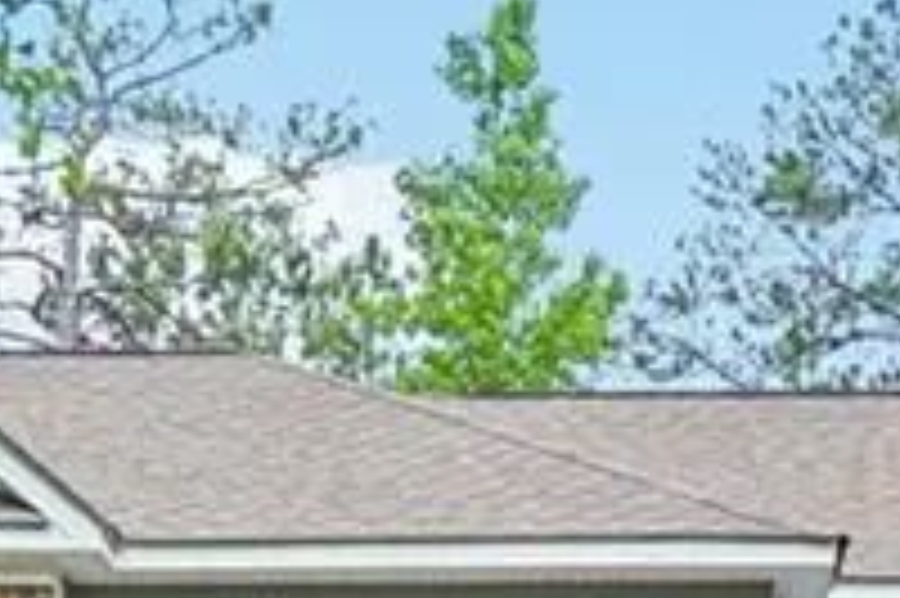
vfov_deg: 14.5
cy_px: 1095
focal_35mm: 82
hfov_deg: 24.6
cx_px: 612
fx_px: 2048
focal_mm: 16
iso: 100
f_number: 4
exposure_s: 1/250
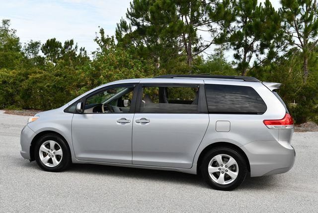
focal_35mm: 44
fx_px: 389
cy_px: 106
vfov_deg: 30.6
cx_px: 159
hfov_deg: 44.5
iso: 200
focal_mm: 22
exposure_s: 1/250
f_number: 8
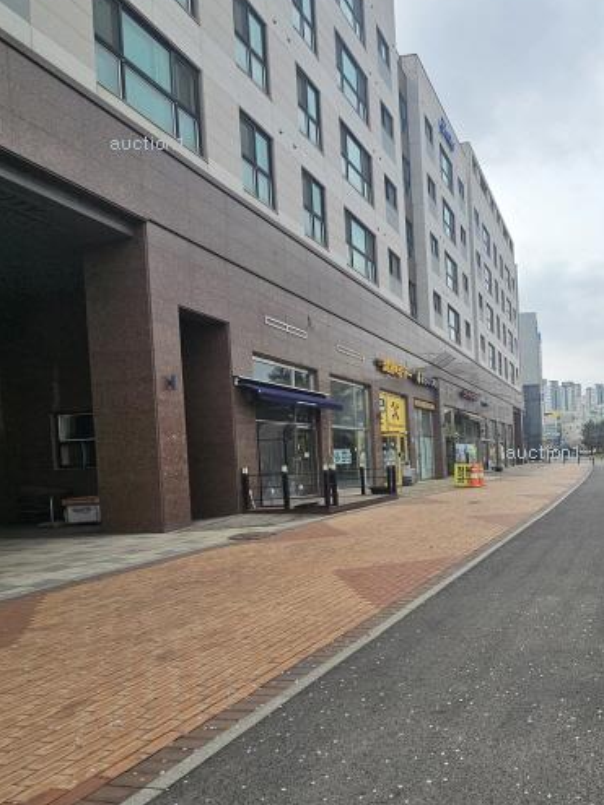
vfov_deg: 78.5
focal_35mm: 21
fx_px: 489
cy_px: 463
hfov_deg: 55.2
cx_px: 542
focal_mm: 2.2
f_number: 2.2
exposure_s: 1/1829
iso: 50
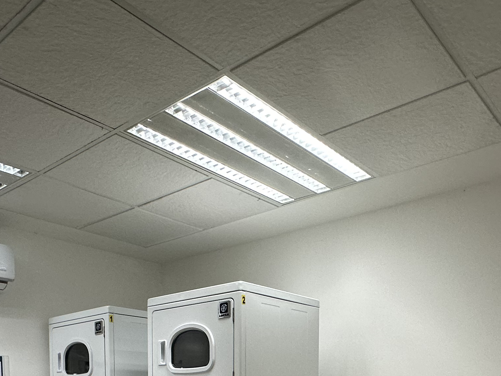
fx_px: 535
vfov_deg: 33.2
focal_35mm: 37
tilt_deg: -2.5
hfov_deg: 49.9
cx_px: 206
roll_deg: -0.1
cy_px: 426
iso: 160
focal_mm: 2.22
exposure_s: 1/120
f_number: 2.2
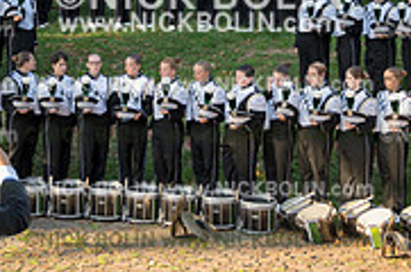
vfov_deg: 12.5
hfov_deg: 19.3
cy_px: -74
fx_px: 1208
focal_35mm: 106
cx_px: 198
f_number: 4
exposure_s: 1/100
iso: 125
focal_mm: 33
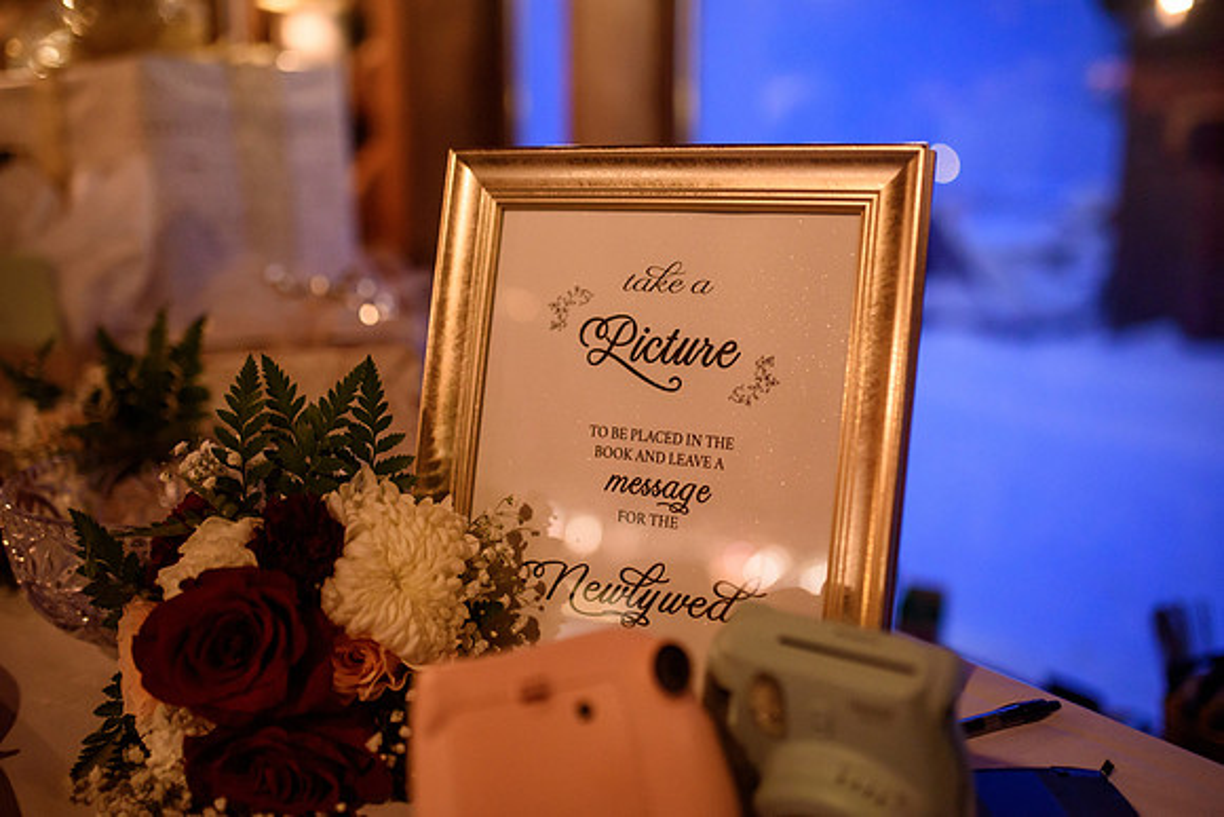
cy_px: 408
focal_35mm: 36
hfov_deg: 53.7
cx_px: 612
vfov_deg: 37.3
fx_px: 1209
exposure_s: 1/250
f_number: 1.8
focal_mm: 35
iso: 2000
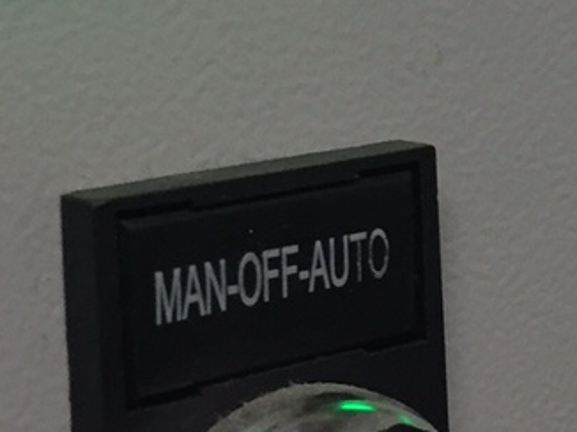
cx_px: 706
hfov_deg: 16.5
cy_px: -113
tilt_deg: -1.0
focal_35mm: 114
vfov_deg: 12.6
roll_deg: +1.3
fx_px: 1899
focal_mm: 4.15
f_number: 2.2
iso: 64
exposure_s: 1/33
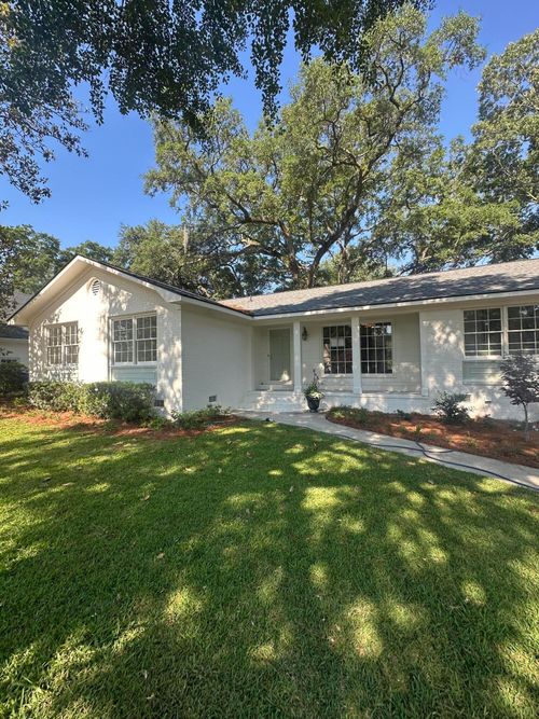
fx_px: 291
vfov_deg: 102.1
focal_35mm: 14
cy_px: 360
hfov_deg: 85.7
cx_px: 270
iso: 40
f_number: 2.2
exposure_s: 1/319
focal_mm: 2.22
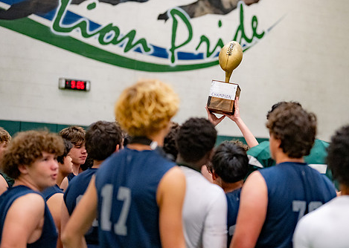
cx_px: 236
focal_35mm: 77
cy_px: 78
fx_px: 762
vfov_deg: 18.5
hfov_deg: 25.6
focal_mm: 50
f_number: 1.2
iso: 2500
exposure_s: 1/500
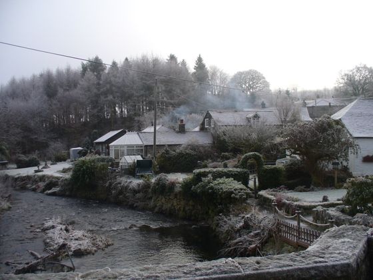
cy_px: 140
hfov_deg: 50.1
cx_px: 186
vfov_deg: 38.7
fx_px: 399
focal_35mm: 37
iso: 80
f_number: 2.8
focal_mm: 6.1
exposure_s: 1/500
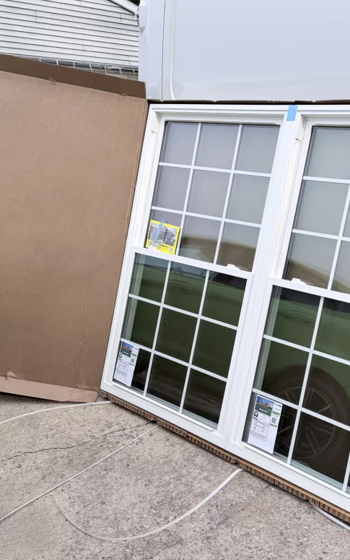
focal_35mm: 35
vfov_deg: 55.3
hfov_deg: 34.9
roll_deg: +1.3
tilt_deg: -13.6
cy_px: 286
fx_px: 534
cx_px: 293
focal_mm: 6.76
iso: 80
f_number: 1.78
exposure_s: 1/1060
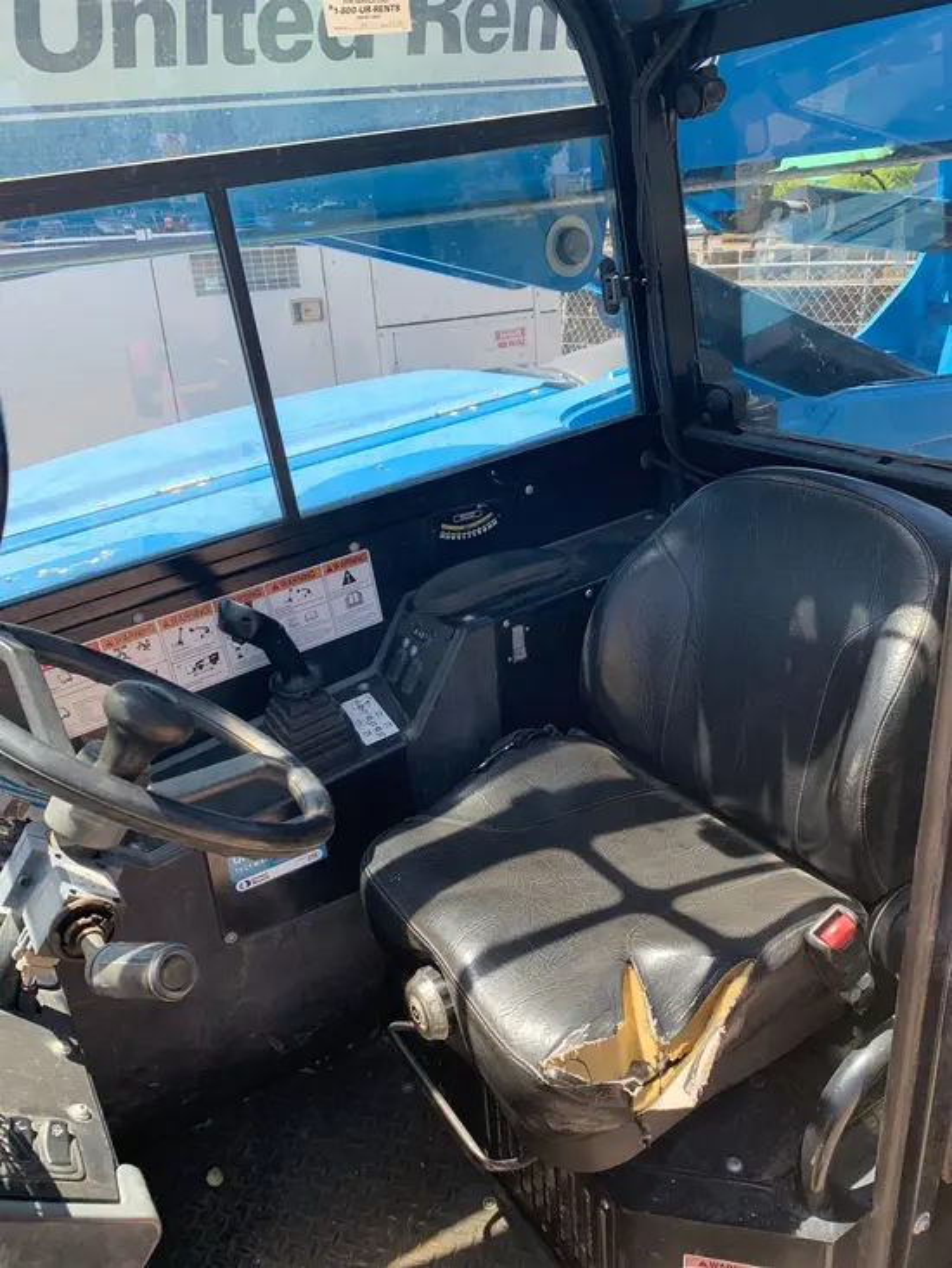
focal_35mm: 26
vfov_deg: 67.3
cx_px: 476
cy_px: 634
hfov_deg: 53.1
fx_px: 953
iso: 25
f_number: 1.8
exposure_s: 1/355
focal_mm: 4.25
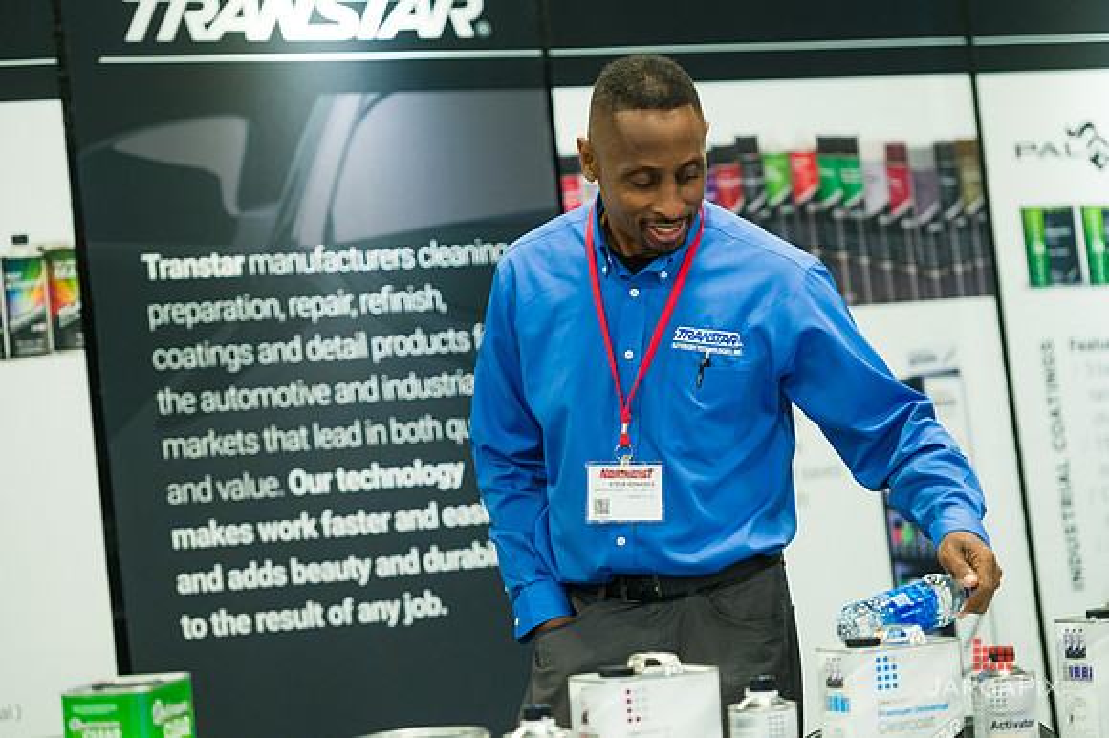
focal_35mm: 140
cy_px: 369
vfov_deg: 9.8
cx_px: 554
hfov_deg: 14.7
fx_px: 4310
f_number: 3.2
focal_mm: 140
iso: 1600
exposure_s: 1/125
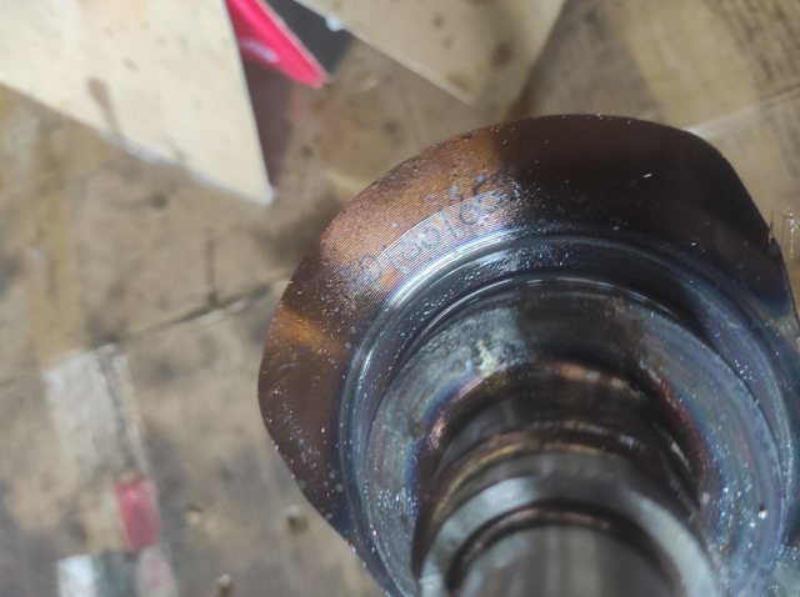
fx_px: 577
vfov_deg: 54.8
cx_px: 400
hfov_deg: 69.5
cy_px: 298
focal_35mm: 25
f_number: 1.89
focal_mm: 5.43
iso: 848
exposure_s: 1/30
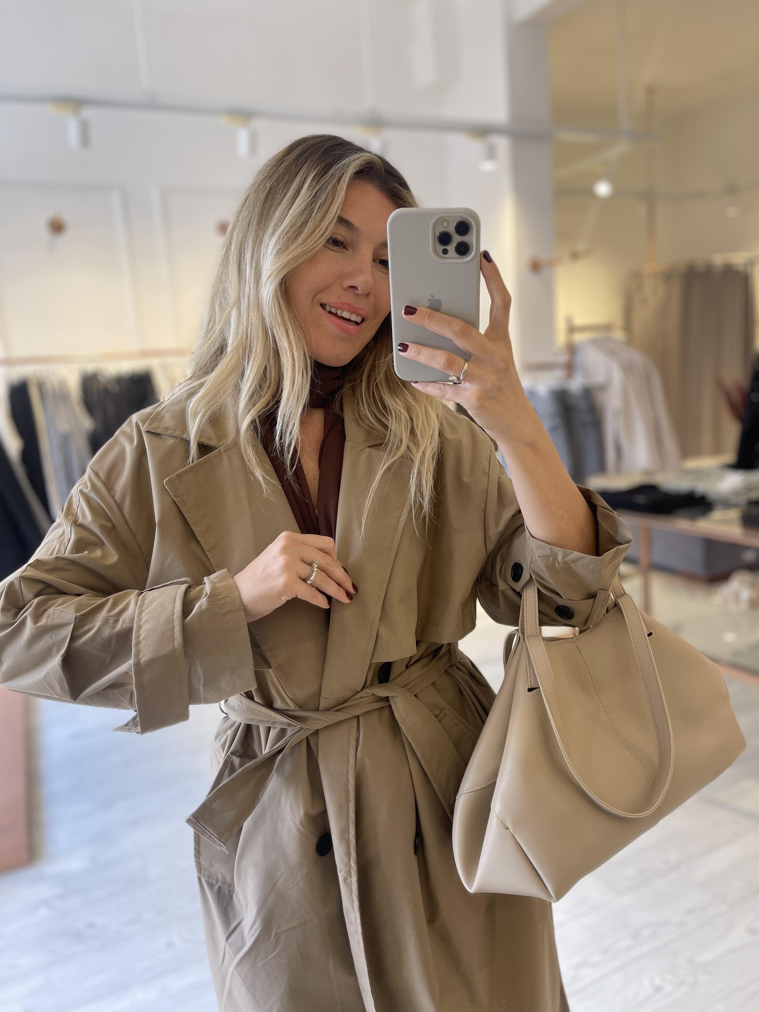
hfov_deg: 53.1
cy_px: 506
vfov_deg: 67.3
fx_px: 760
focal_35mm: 26
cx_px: 380
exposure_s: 1/100
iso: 64
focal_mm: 5.1
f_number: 1.6
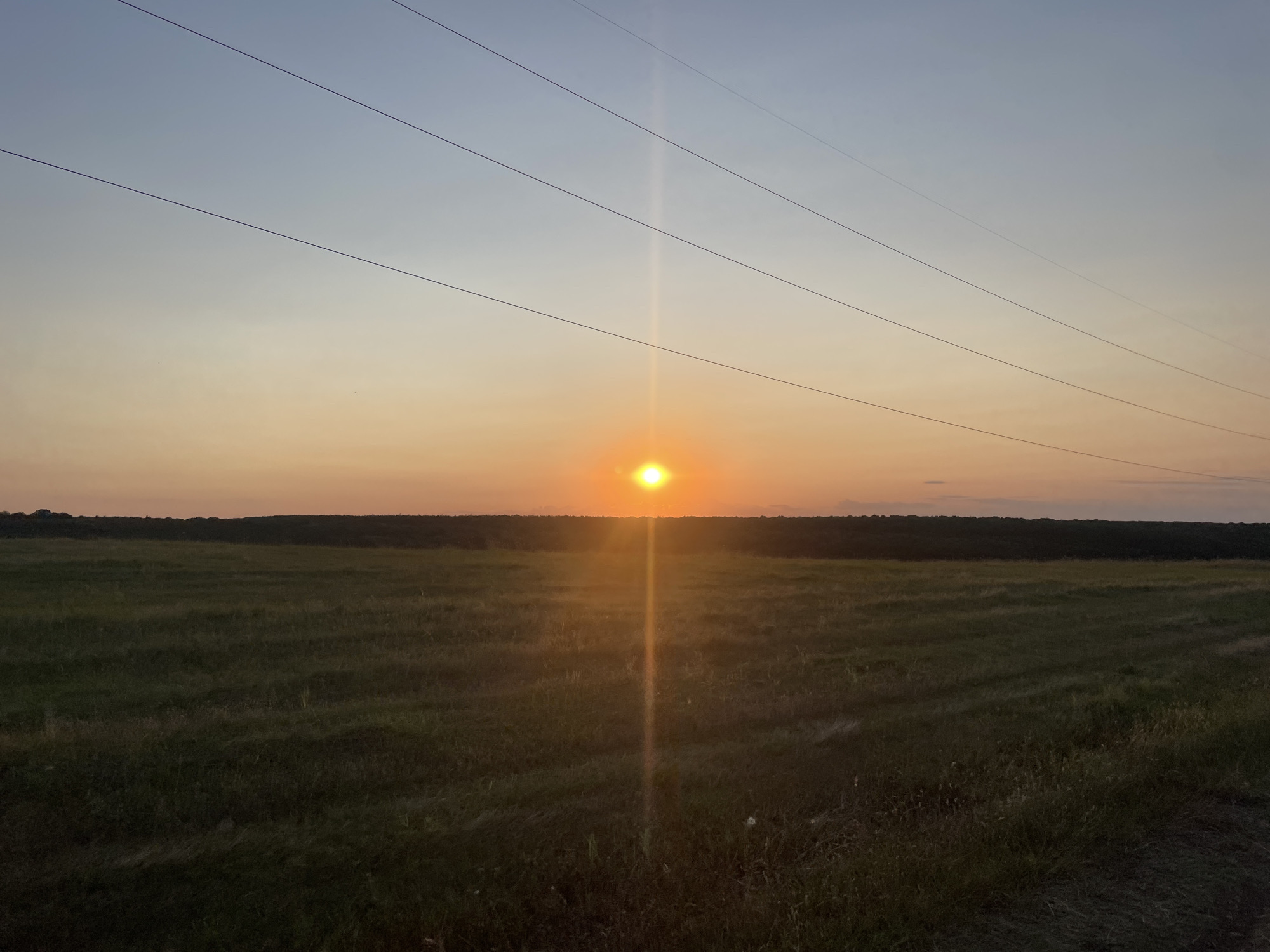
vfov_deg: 53.1
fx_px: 954
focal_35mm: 26
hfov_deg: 67.3
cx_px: 635
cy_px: 476
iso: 32
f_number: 1.6
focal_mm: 4.2
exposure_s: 1/2564
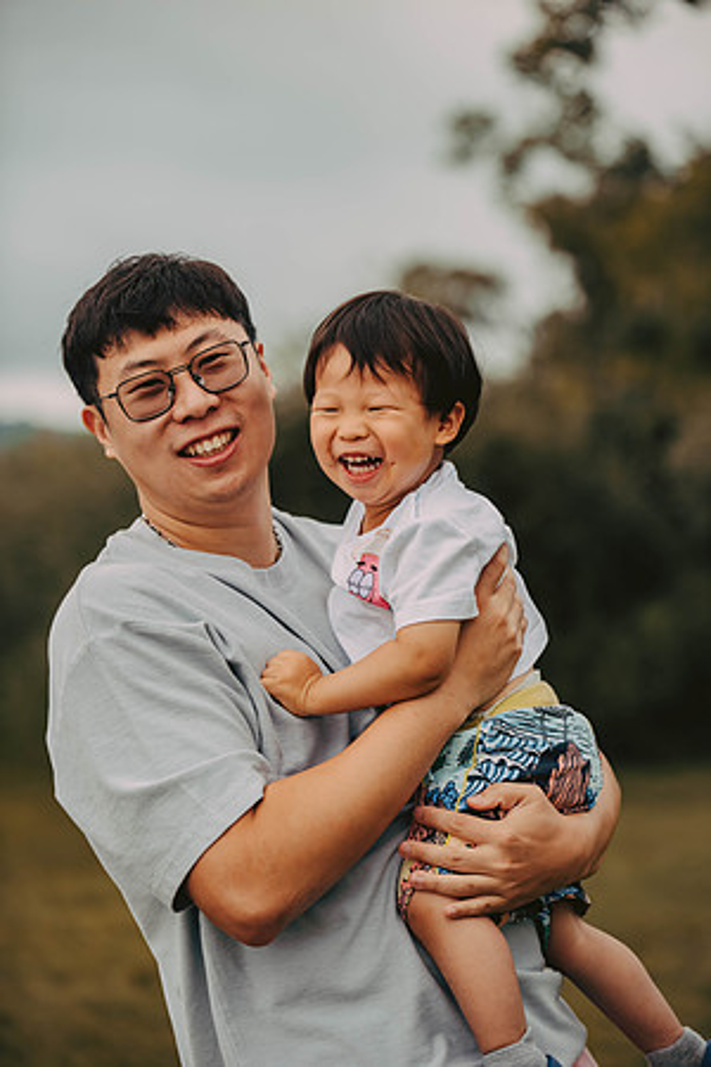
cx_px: 356
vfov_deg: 19.5
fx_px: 3110
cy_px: 534
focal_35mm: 105
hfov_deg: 13.0
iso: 640
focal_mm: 105
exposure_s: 1/800
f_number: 2.8
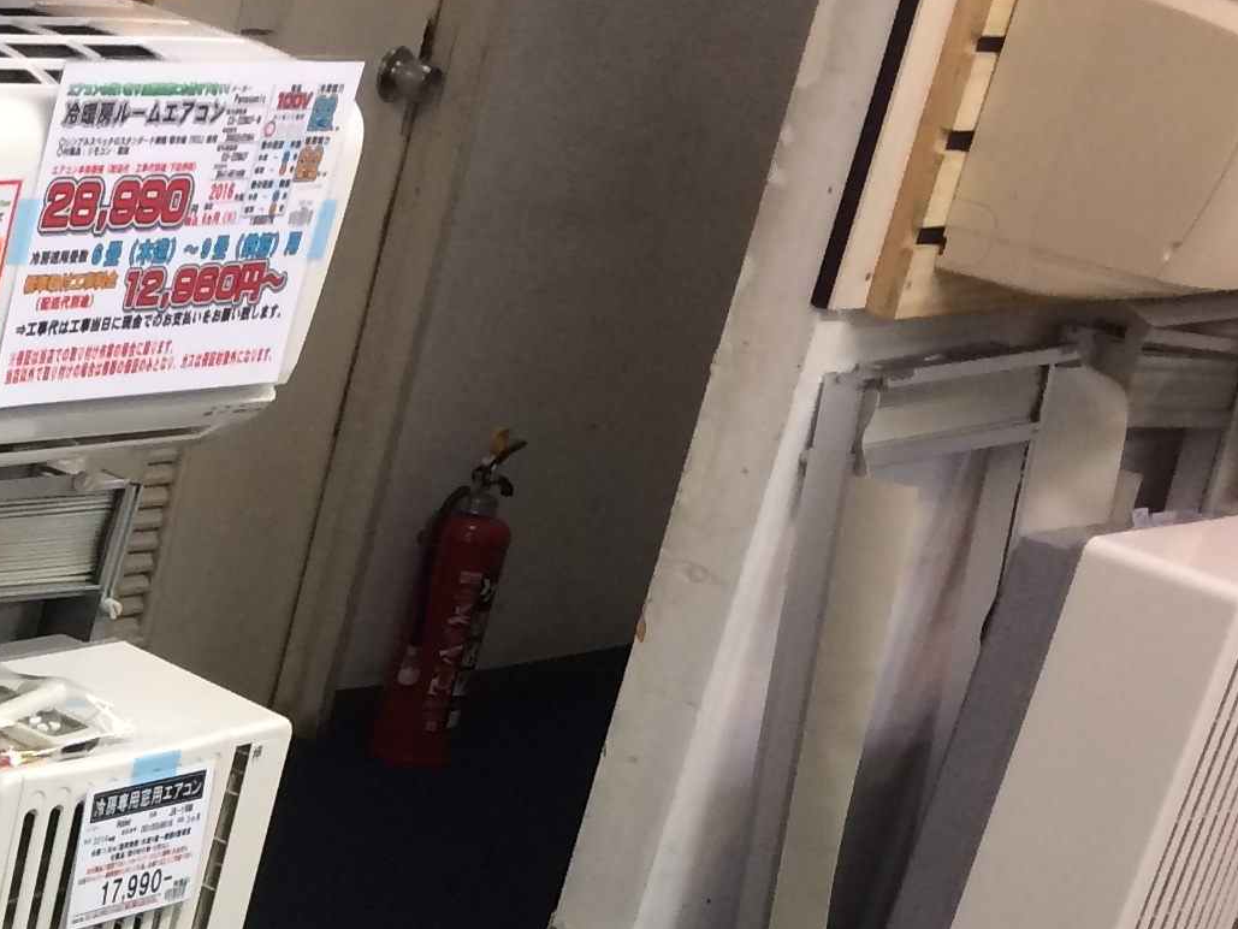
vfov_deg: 15.0
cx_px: -415
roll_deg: -10.4
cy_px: 1345
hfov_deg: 19.5
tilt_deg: -26.8
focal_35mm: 92
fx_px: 3291
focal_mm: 4.15
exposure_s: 1/33
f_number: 2.2
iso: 50
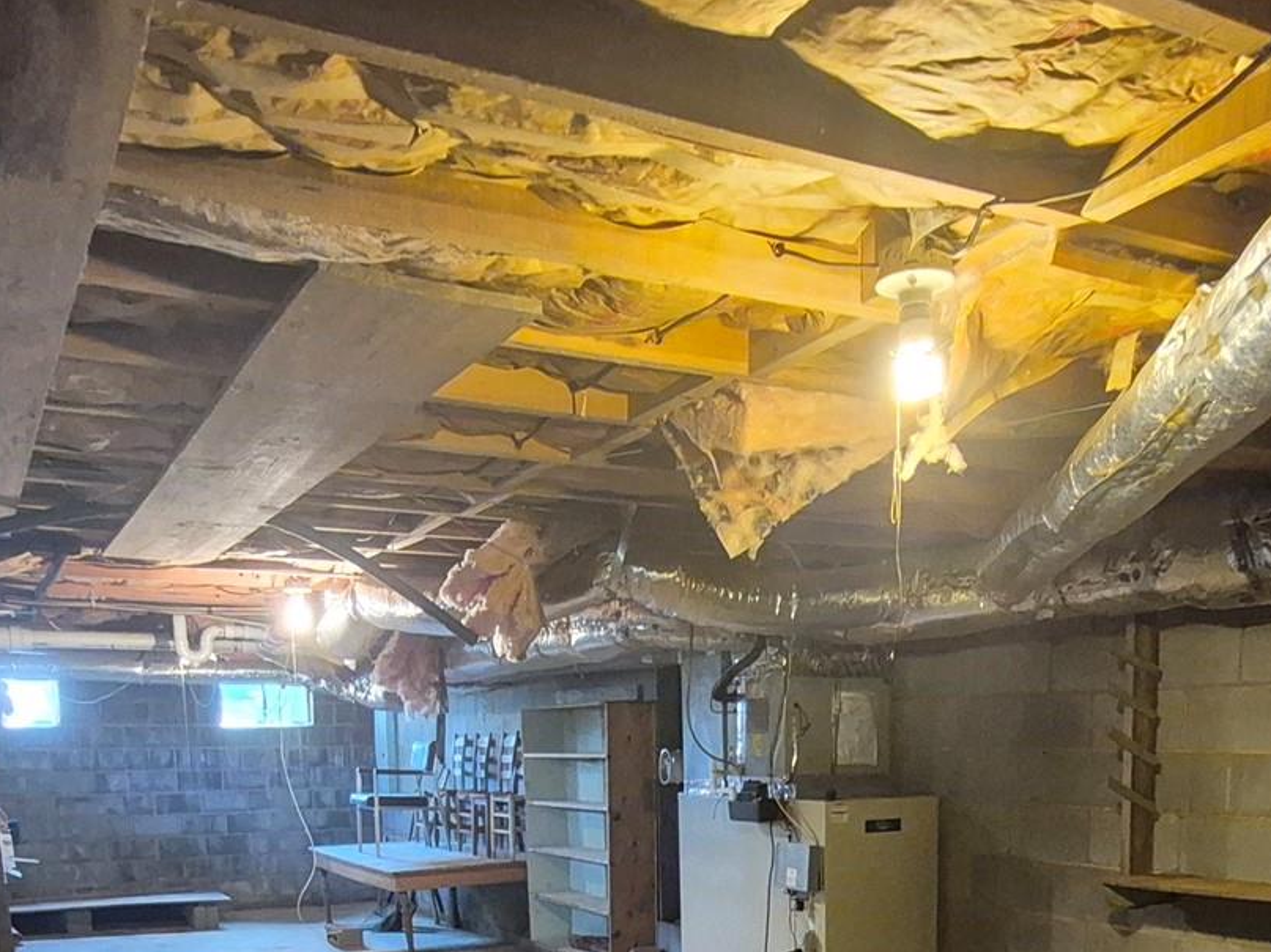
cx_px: 690
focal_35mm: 33
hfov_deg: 55.3
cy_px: 955
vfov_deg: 38.1
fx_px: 1211
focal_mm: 1.74
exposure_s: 1/60
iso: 1000
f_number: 2.2
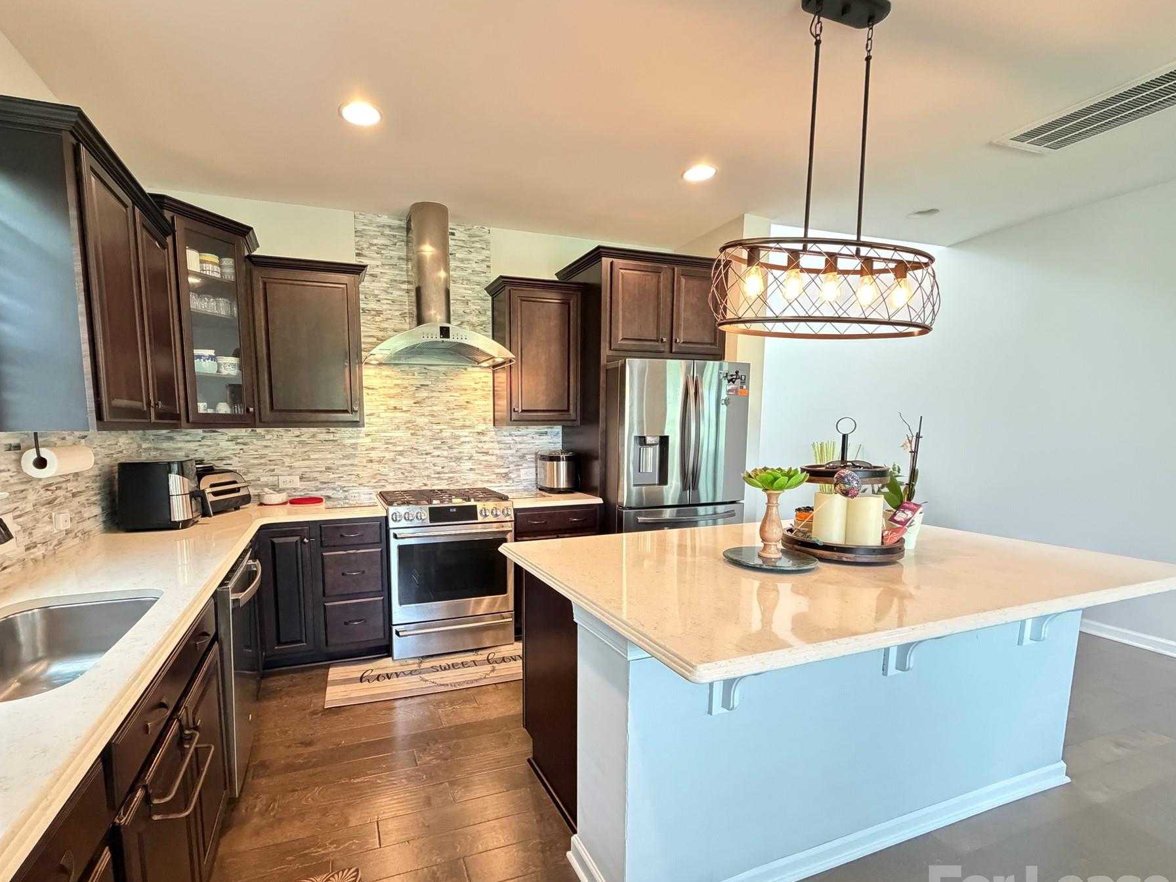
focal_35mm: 16
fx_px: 544
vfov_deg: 77.8
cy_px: 490
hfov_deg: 93.9
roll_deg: +1.1
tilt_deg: -7.3
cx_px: 509
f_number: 2.2
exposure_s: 1/60
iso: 1250
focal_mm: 2.22
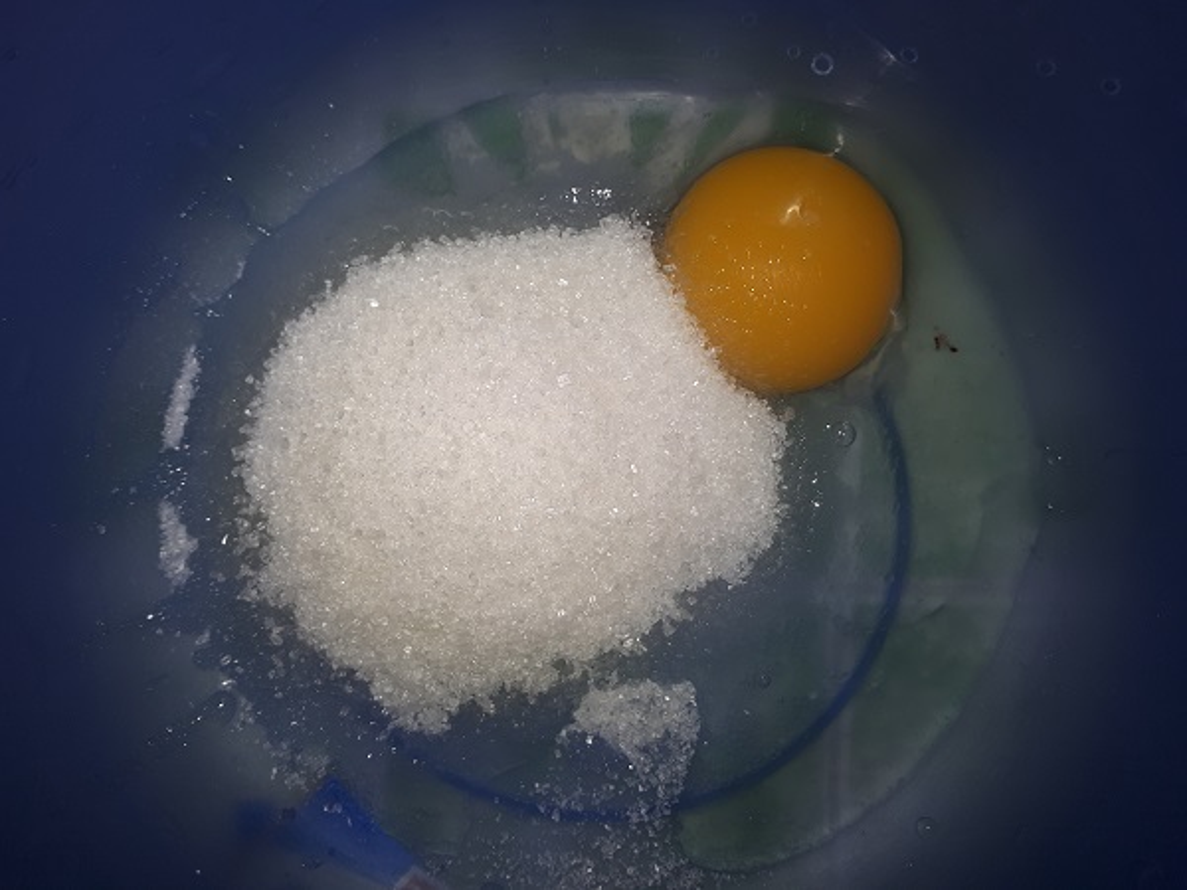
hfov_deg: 65.3
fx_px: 926
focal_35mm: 27
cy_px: 445
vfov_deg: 51.4
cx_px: 594
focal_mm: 3.6
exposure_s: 1/345
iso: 40
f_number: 1.9
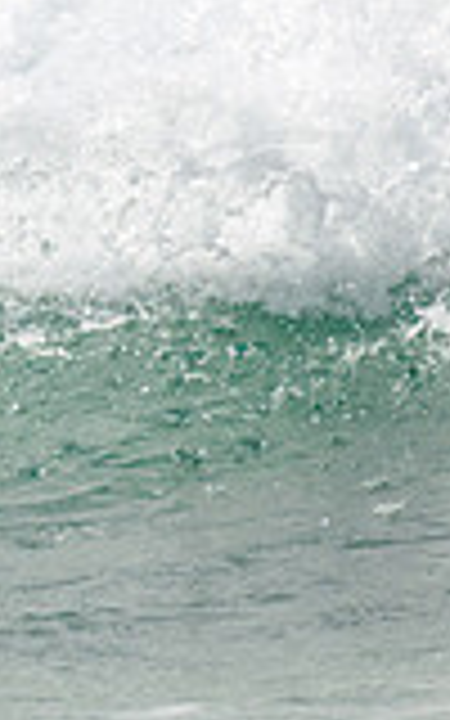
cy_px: -196
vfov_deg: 0.6
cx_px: -697
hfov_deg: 0.4
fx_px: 65048
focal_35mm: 3315
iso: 800
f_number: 11
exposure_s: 1/2000
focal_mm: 800
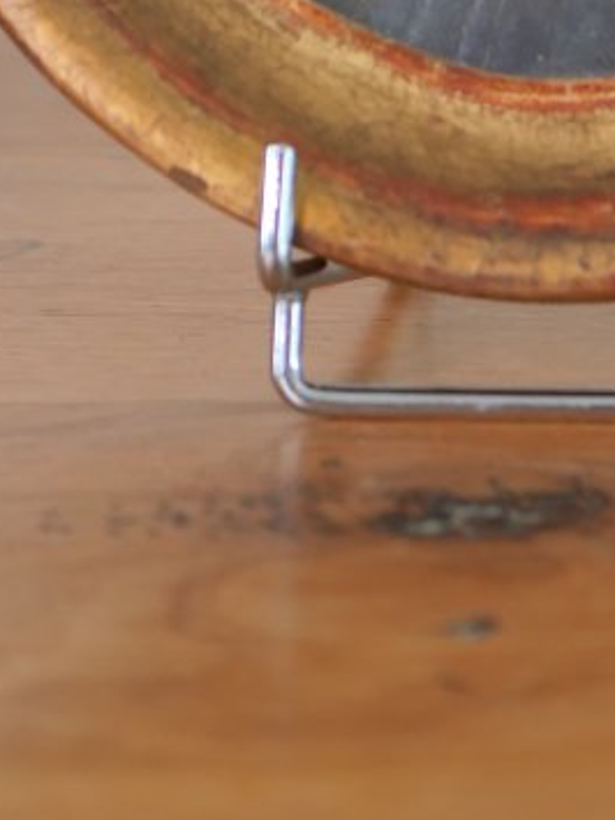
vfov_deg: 9.4
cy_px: -506
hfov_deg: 7.3
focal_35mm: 203
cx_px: 617
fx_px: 4812
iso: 640
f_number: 2.8
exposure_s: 1/60
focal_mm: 30
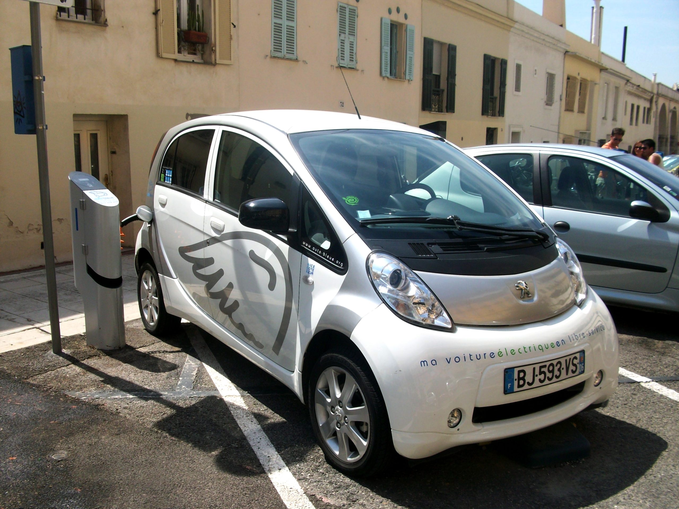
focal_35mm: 34
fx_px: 667
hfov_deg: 54.0
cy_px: 254
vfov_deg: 41.8
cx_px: 340
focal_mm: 5.7
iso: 64
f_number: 5.5
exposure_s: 1/269
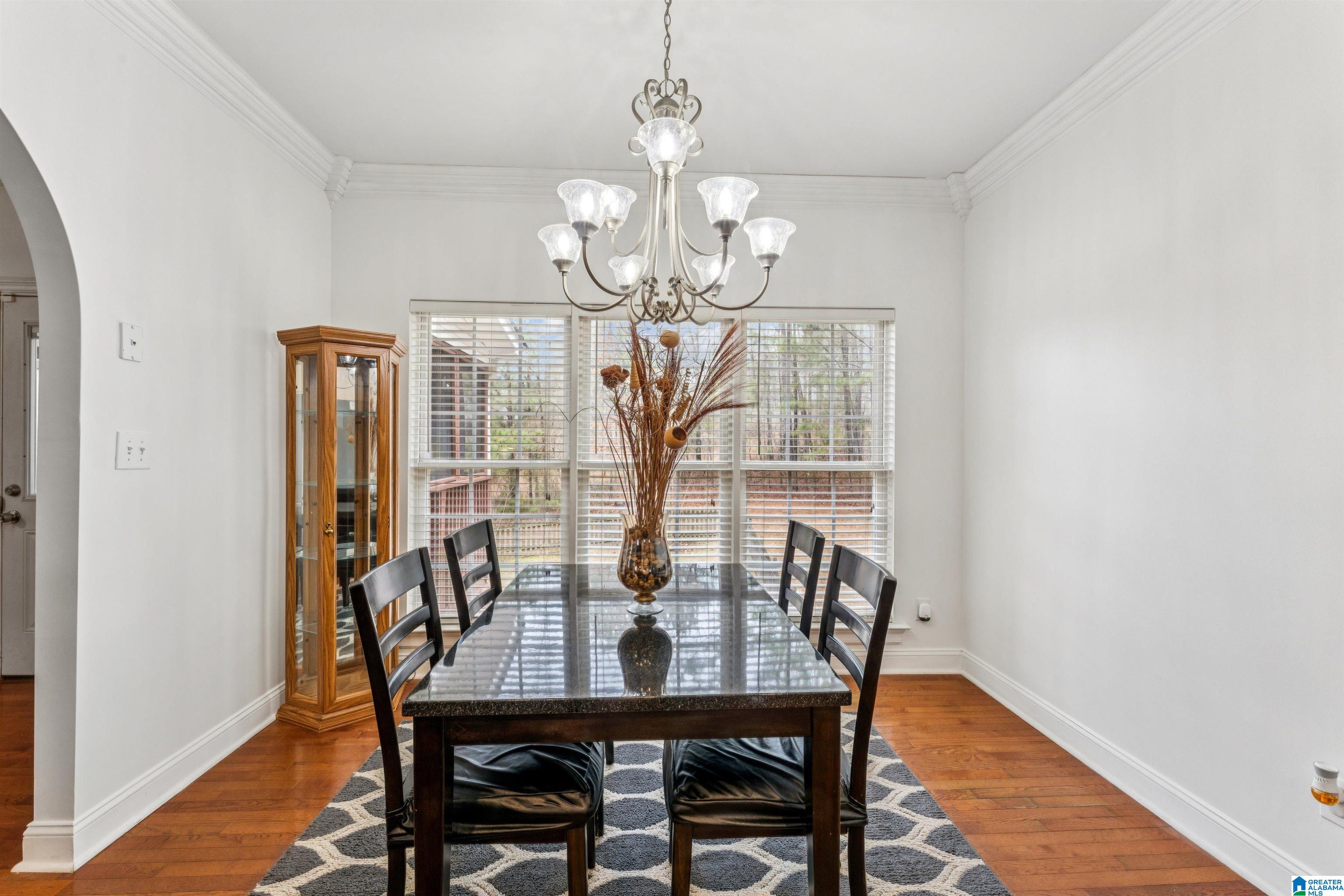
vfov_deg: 78.8
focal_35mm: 15
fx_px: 545
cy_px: 448
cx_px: 672
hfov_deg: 101.9
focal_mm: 14.6
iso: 400
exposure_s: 1/20
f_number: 13
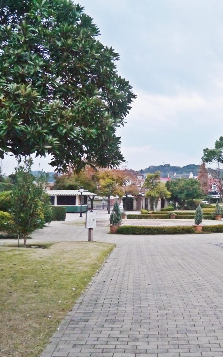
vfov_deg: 49.3
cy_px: 180
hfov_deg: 30.9
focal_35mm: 40
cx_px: 188
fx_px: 389
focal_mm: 14
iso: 1600
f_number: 3.5
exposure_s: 1/50
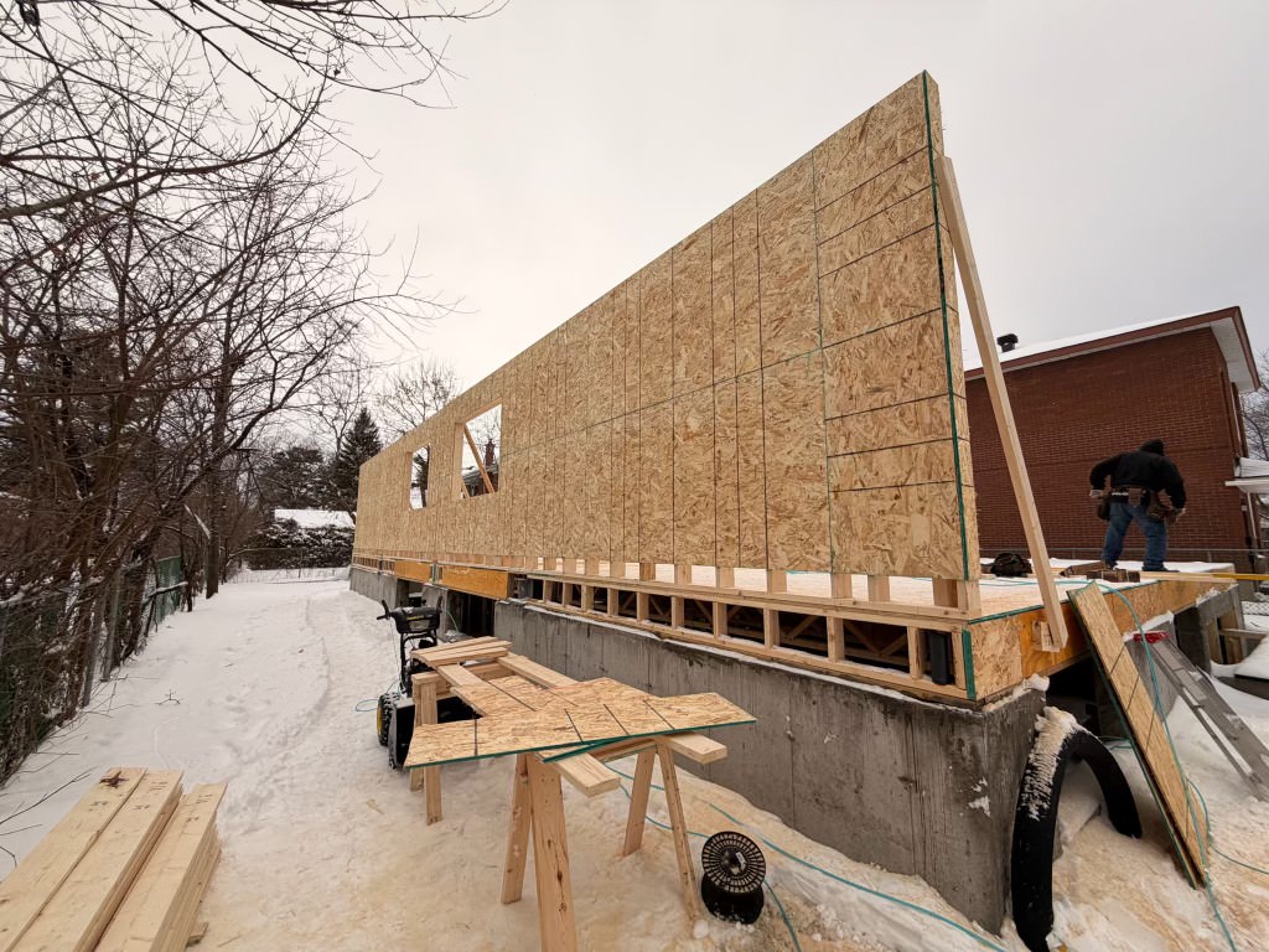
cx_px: 634
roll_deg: -0.7
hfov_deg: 102.1
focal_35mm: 14
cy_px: 476
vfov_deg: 85.7
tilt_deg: +8.0
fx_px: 513
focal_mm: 2.22
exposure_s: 1/234
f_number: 2.2
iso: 40
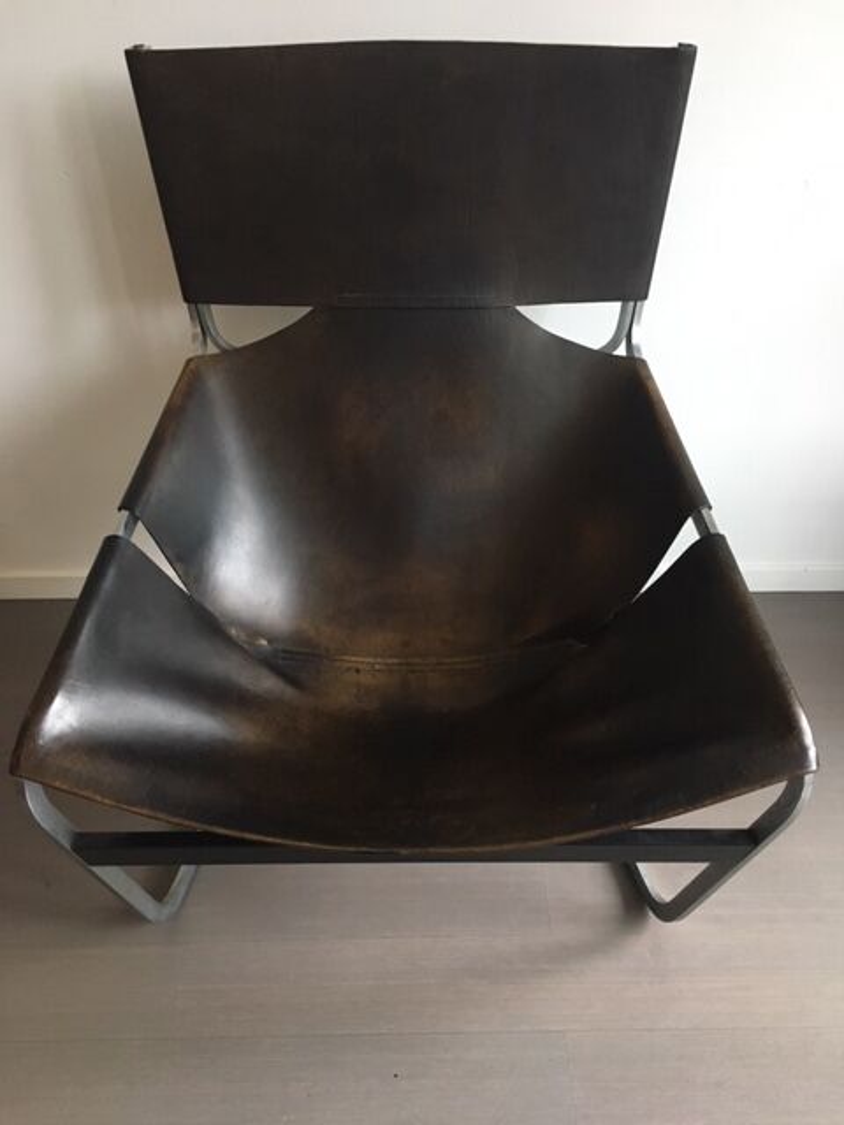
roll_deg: -0.6
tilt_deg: -38.0
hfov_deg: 48.2
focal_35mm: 29
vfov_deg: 61.7
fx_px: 943
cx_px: 422
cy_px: 562
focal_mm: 4.15
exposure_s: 1/33
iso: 200
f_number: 2.2
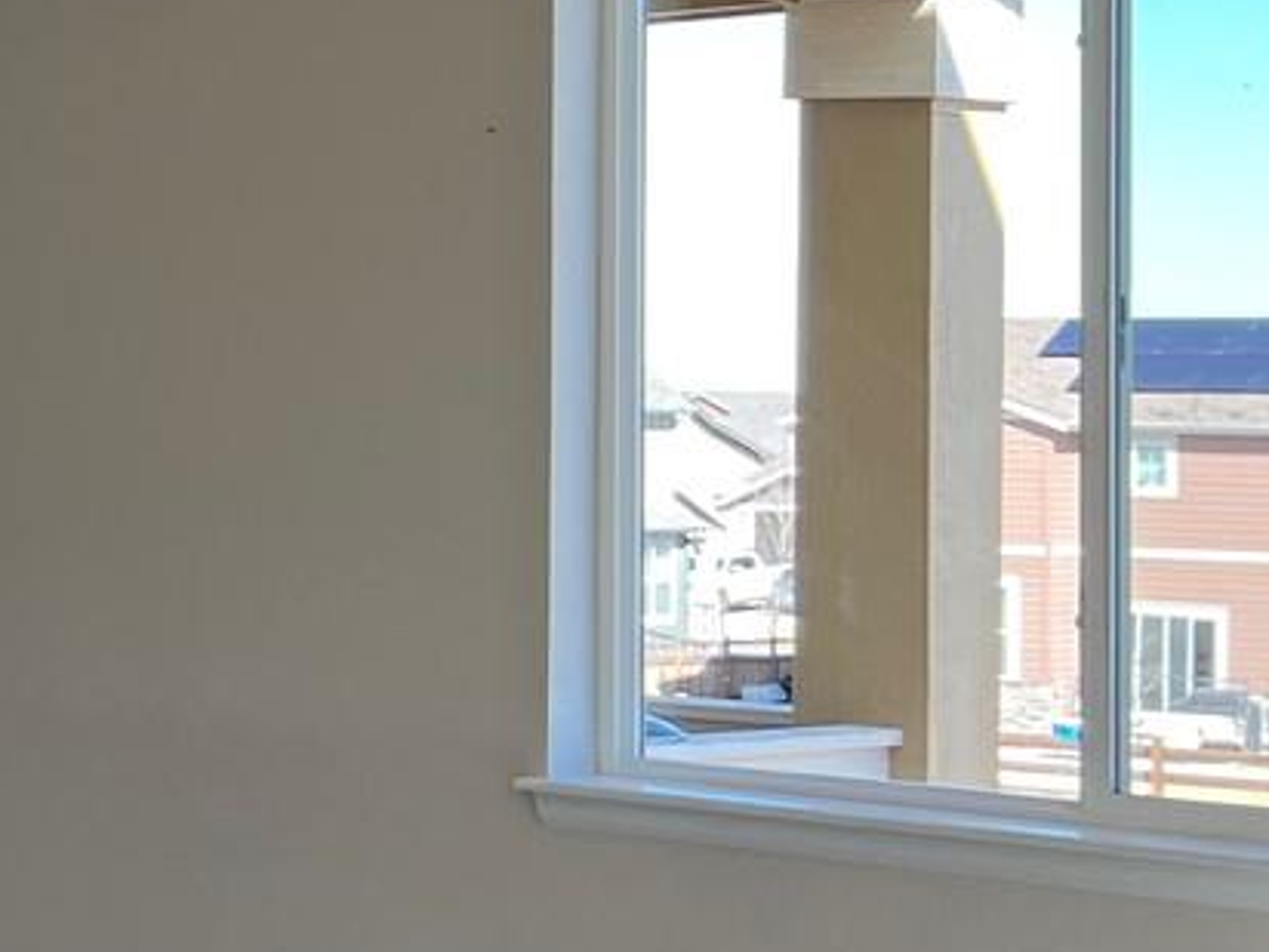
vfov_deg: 14.6
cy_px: 330
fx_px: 3703
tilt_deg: +0.3
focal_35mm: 101
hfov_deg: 15.8
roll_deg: -1.2
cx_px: -1167
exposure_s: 1/204
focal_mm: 5.7
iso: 50
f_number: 1.5
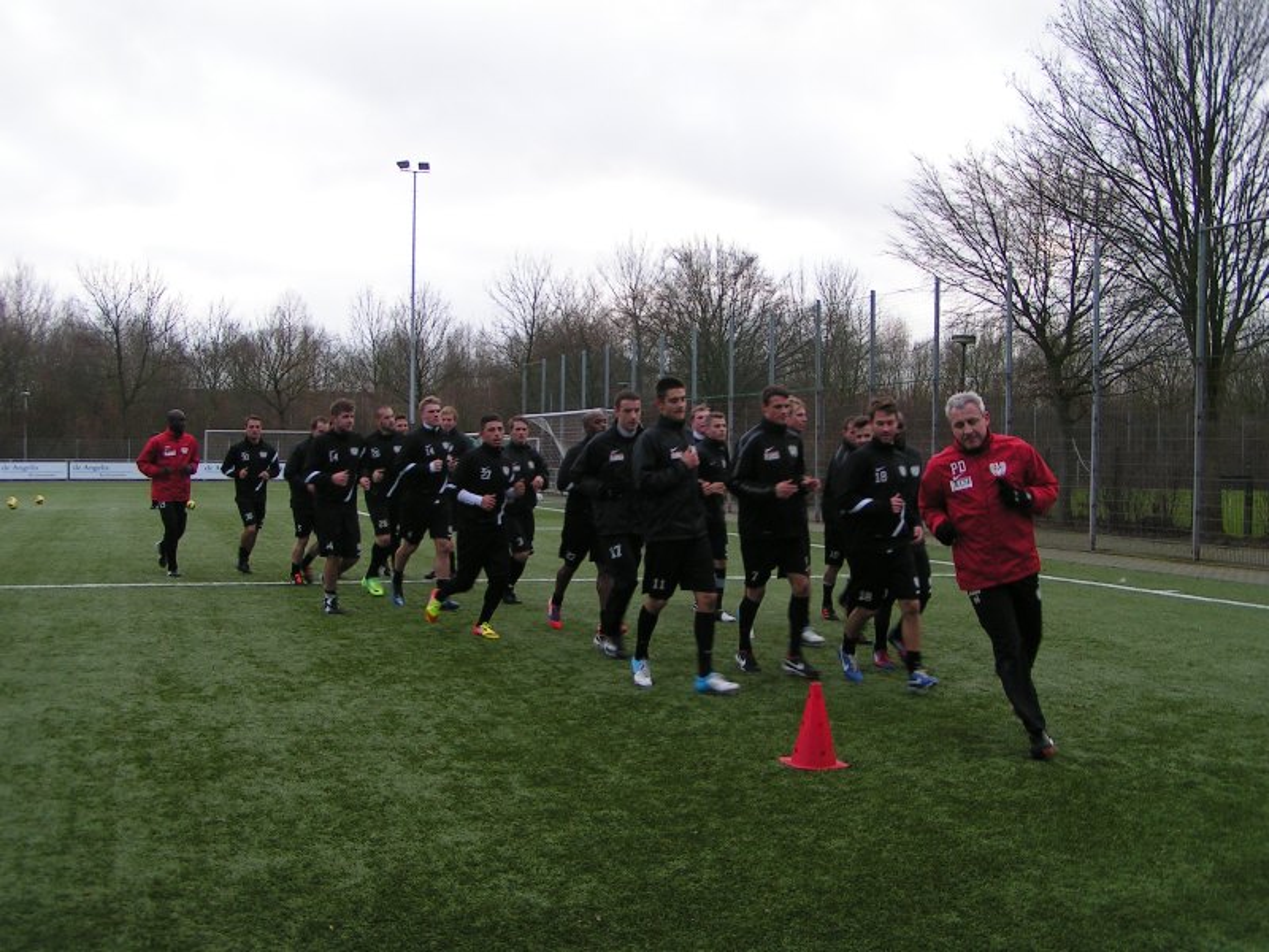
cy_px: 476
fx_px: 1393
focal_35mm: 38
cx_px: 634
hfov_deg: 49.0
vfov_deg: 37.7
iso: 50
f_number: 4
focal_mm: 5.8
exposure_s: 1/60
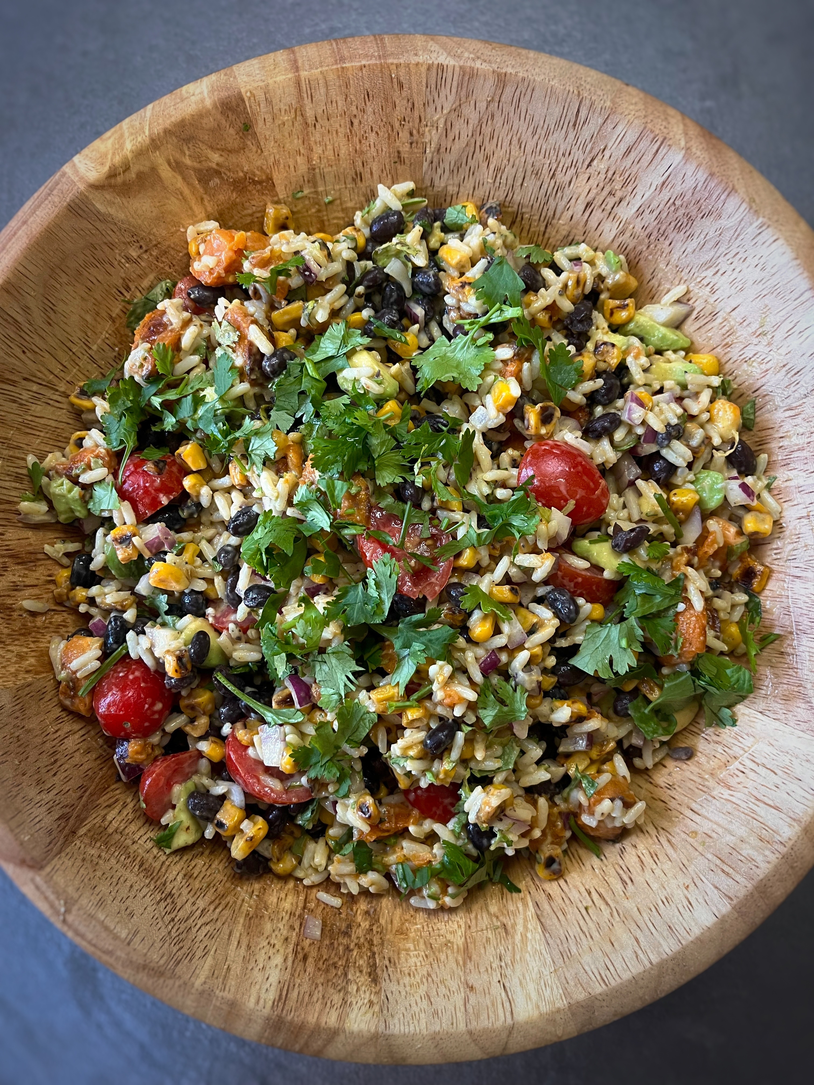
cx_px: 407
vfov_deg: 67.3
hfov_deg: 53.1
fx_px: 815
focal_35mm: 26
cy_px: 542
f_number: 1.6
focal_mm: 5.1
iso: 160
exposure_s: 1/60
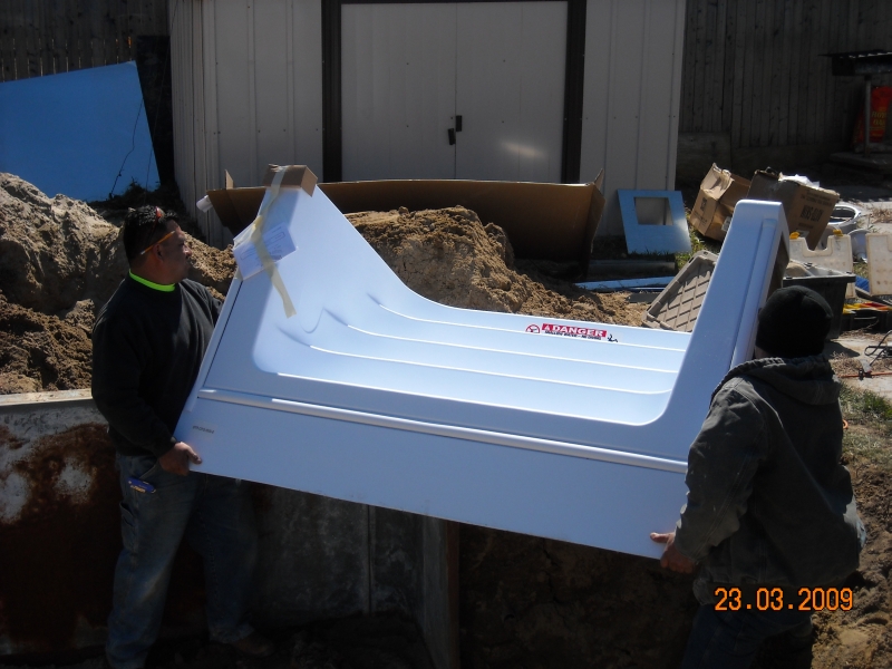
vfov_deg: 27.0
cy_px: 334
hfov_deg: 35.5
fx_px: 1391
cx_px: 446
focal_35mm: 54
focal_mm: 8.85
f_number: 6.6
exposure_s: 1/337
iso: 64
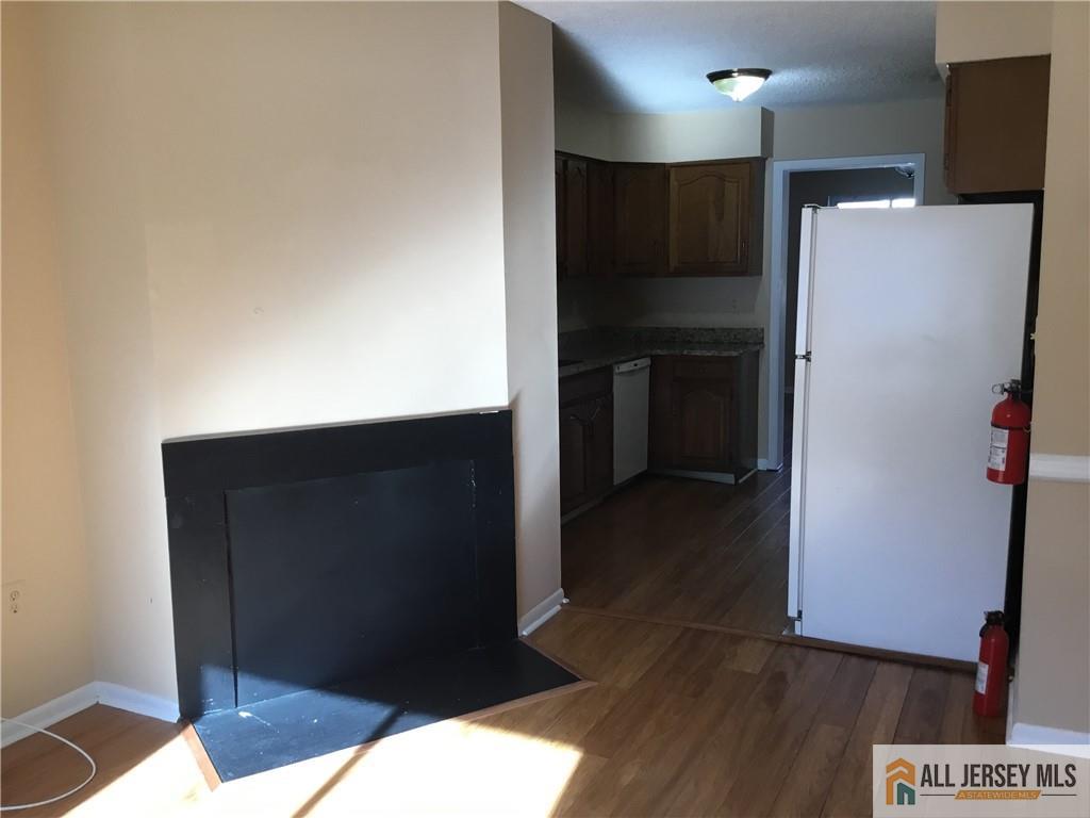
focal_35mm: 31
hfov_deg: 58.4
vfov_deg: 45.4
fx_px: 976
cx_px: 545
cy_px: 409
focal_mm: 3.3
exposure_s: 1/40
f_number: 2.4
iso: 32
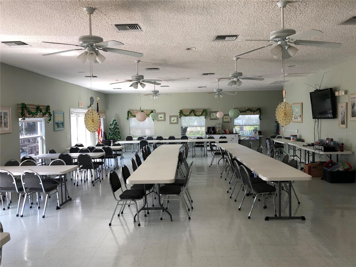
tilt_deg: -2.9
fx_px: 288
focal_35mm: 28
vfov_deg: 49.7
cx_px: 178
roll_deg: +1.1
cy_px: 134
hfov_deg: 63.4
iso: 25
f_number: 1.8
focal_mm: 4
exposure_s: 1/40
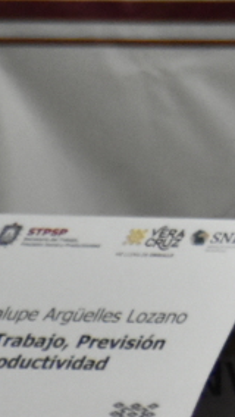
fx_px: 7944
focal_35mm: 718
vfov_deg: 3.0
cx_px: 1141
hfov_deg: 1.7
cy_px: -37
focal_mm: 80
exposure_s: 1/125
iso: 2500
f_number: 5.3
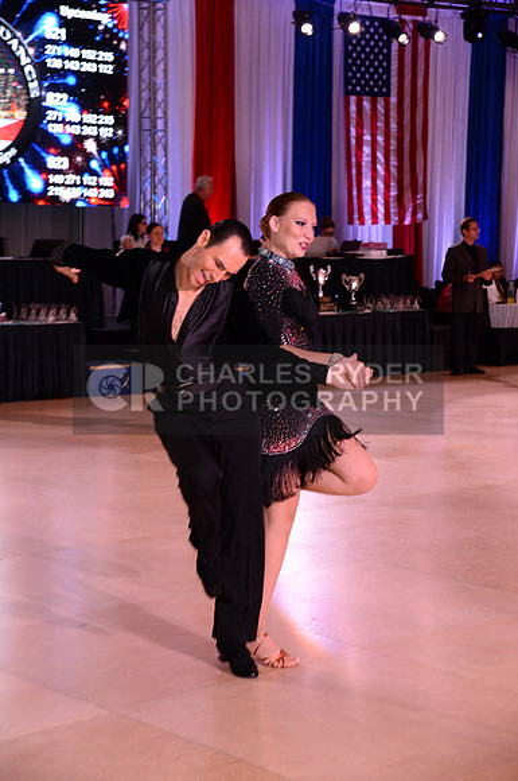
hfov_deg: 20.6
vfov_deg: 30.6
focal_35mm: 66
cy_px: 390
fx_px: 1429
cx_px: 259
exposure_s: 1/250
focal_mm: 66
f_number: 6.3
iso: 2500
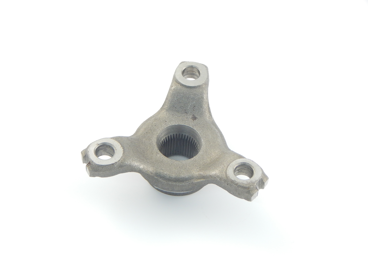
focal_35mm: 93
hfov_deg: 21.1
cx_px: 184
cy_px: 138
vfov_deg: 15.9
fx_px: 989
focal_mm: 16.6
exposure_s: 1/30
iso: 280
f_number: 4.4
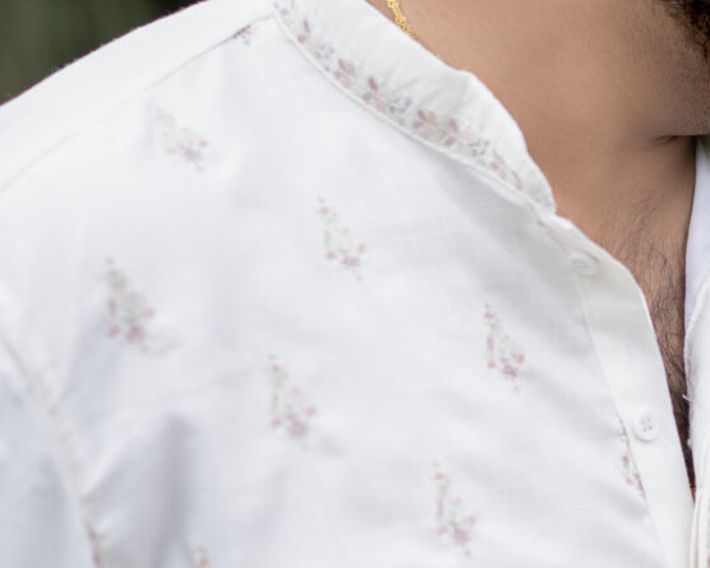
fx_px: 4540
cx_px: 806
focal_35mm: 216
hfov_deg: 8.9
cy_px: 104
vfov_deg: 7.2
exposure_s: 1/800
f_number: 1.6
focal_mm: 50
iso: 125
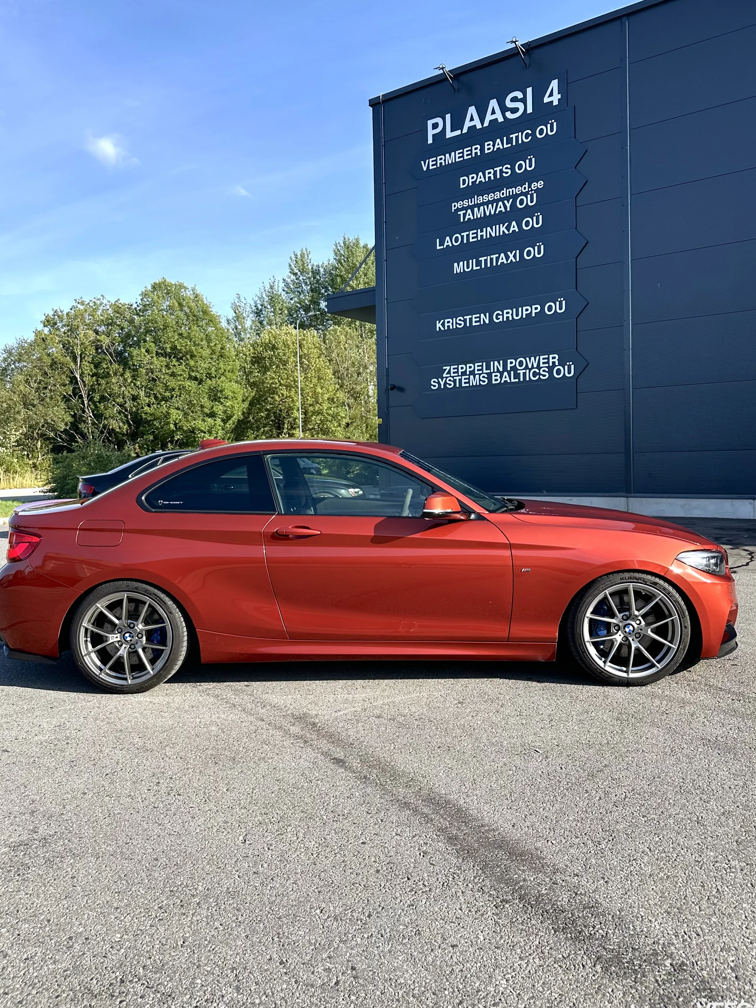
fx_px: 757
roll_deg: +0.4
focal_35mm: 26
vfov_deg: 67.3
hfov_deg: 53.0
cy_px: 476
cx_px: 364
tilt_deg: -0.7
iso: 80
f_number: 1.78
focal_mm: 6.86
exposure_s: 1/2070
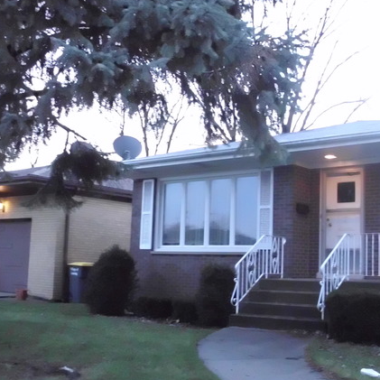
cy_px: 189
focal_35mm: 51
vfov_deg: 33.4
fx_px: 633
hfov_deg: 33.0
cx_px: 261
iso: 1600
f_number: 2.9
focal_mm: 6.3
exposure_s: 1/60
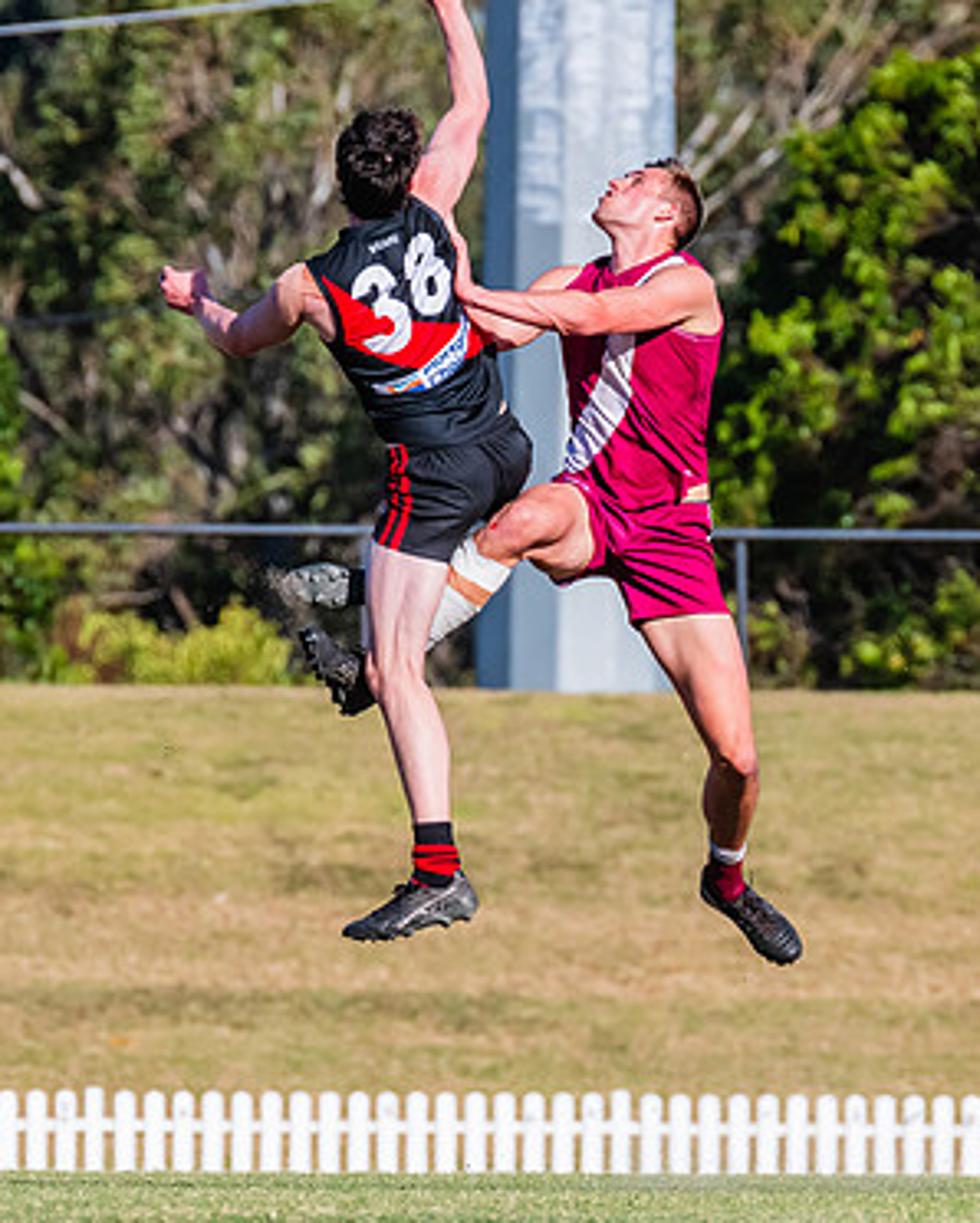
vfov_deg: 2.0
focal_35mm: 969
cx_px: 499
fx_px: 35103
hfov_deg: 1.6
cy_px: 600
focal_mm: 420
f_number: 10
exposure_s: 1/1600
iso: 800
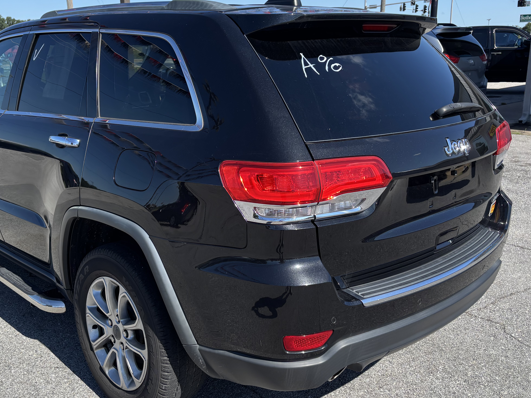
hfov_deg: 48.6
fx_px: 583
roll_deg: +1.4
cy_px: 190
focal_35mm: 38
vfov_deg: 37.7
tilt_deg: -13.3
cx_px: 209
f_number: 1.6
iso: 50
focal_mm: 5.96
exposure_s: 1/1949
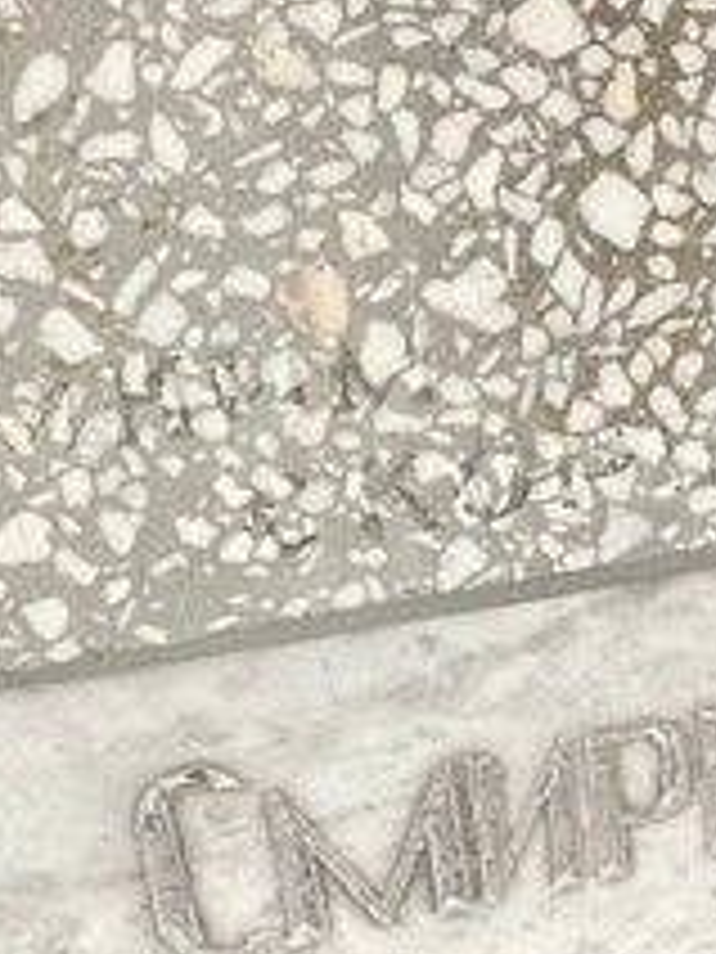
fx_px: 2703
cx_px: 820
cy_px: 1080
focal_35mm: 98
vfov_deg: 19.1
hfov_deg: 14.7
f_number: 1.8
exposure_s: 1/6757
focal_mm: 4.25
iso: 32
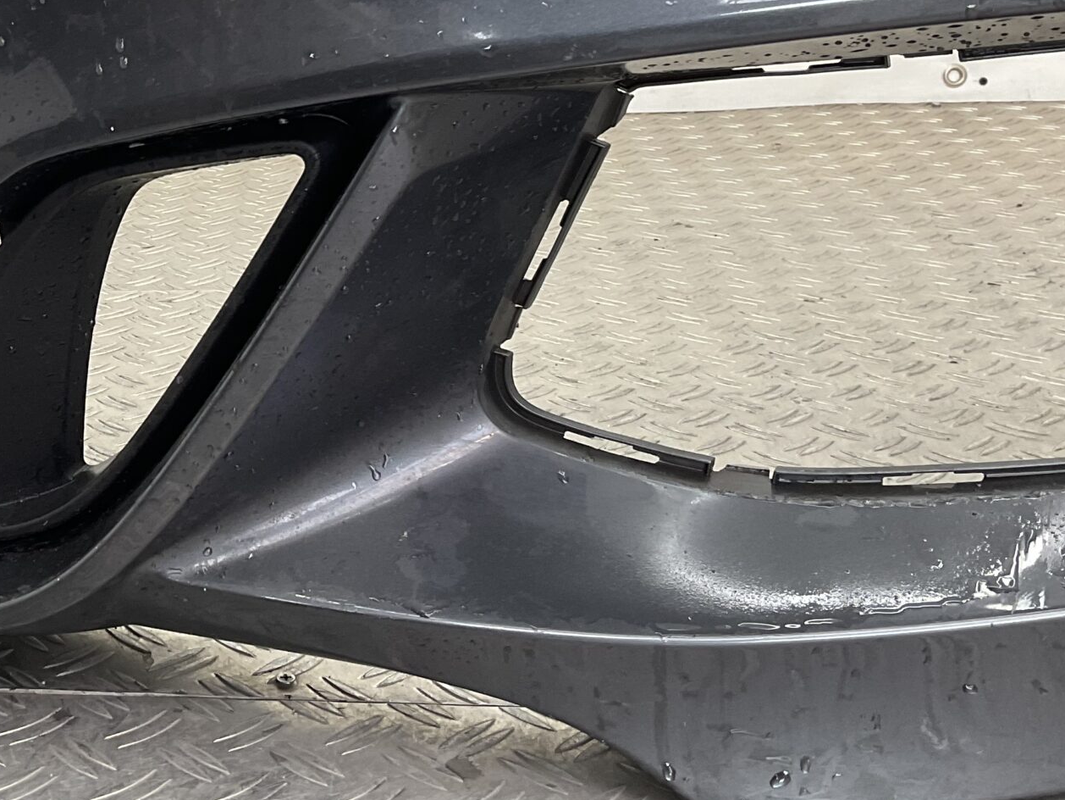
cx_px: 71
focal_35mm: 59
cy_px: 187
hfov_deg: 30.9
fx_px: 1816
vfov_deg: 24.5
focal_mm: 3
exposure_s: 1/120
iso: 40
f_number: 1.8
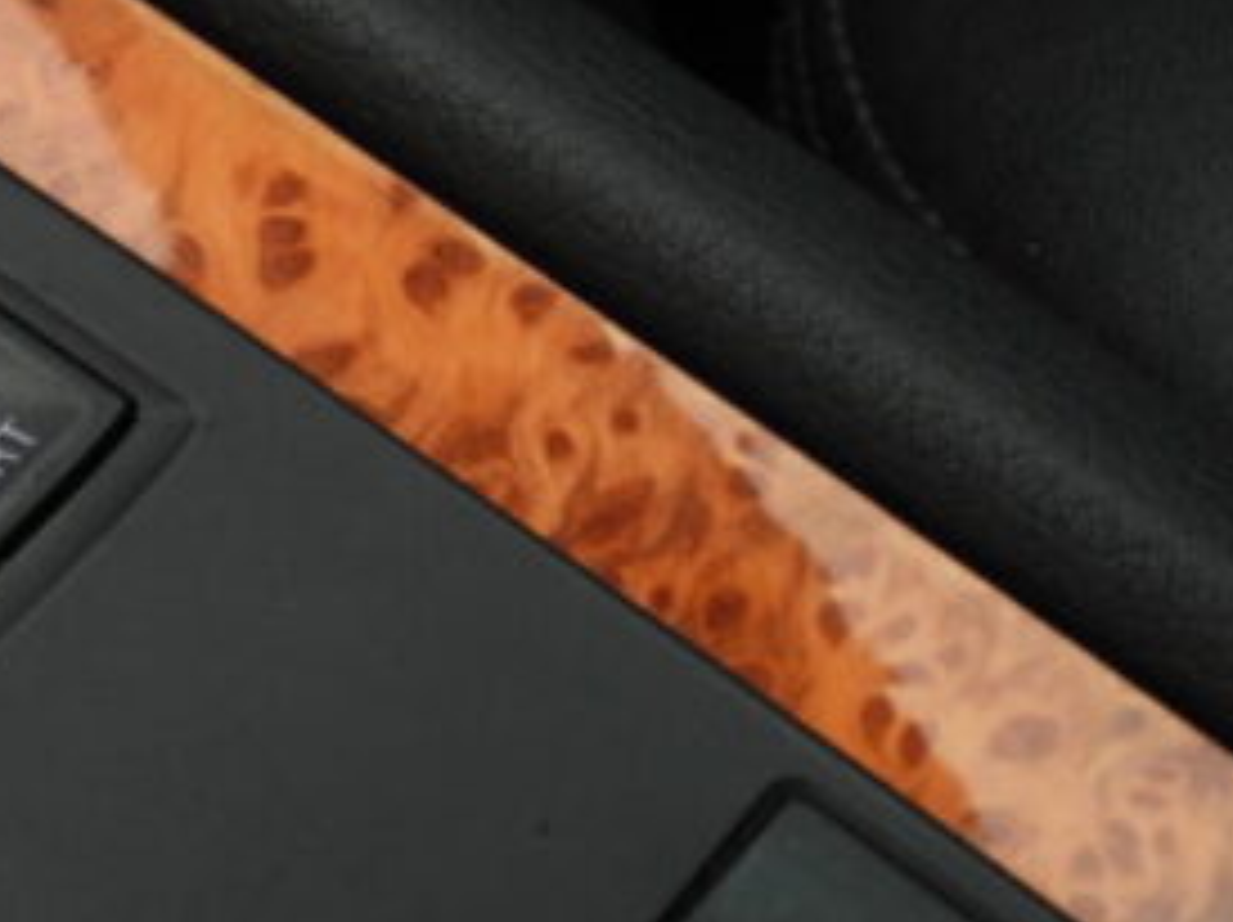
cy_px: 256
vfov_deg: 11.4
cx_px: -333
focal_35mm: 130
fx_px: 4626
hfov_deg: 14.6
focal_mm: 9
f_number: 3.2
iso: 100
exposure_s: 1/250
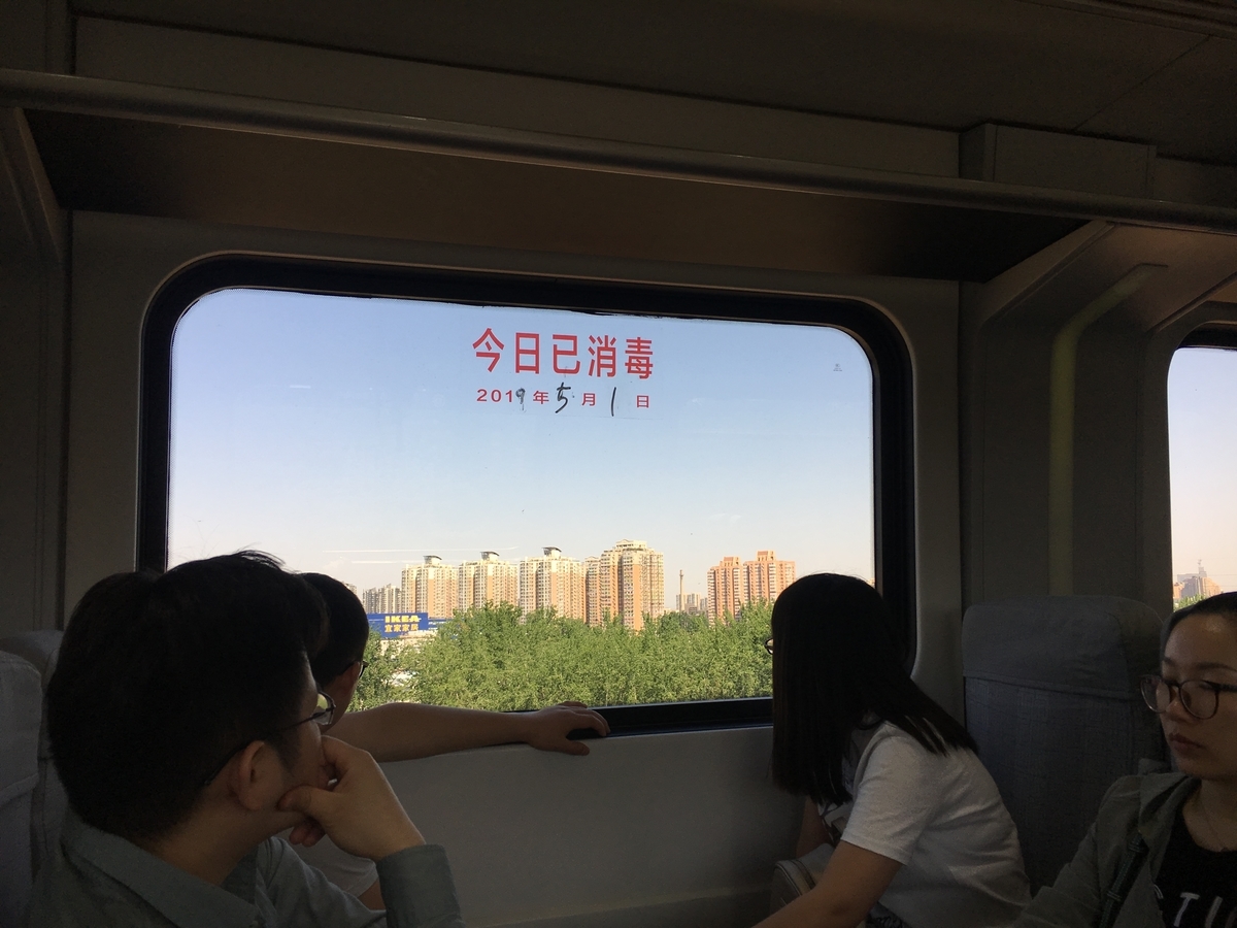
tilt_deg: +9.6
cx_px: 618
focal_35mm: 29
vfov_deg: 48.2
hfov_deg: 61.7
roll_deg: +1.5
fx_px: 1036
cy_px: 464
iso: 25
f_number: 2.2
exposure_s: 1/663
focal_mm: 4.15
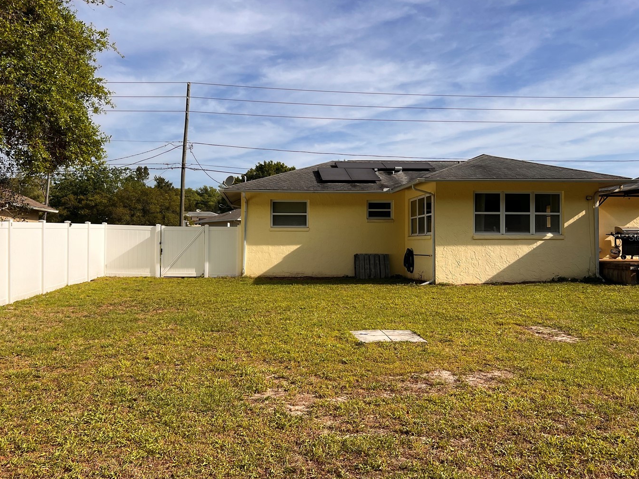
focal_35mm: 31
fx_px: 572
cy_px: 237
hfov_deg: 58.3
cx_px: 293
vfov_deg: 45.4
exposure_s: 1/4444
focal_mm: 5.7
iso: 50
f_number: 1.5
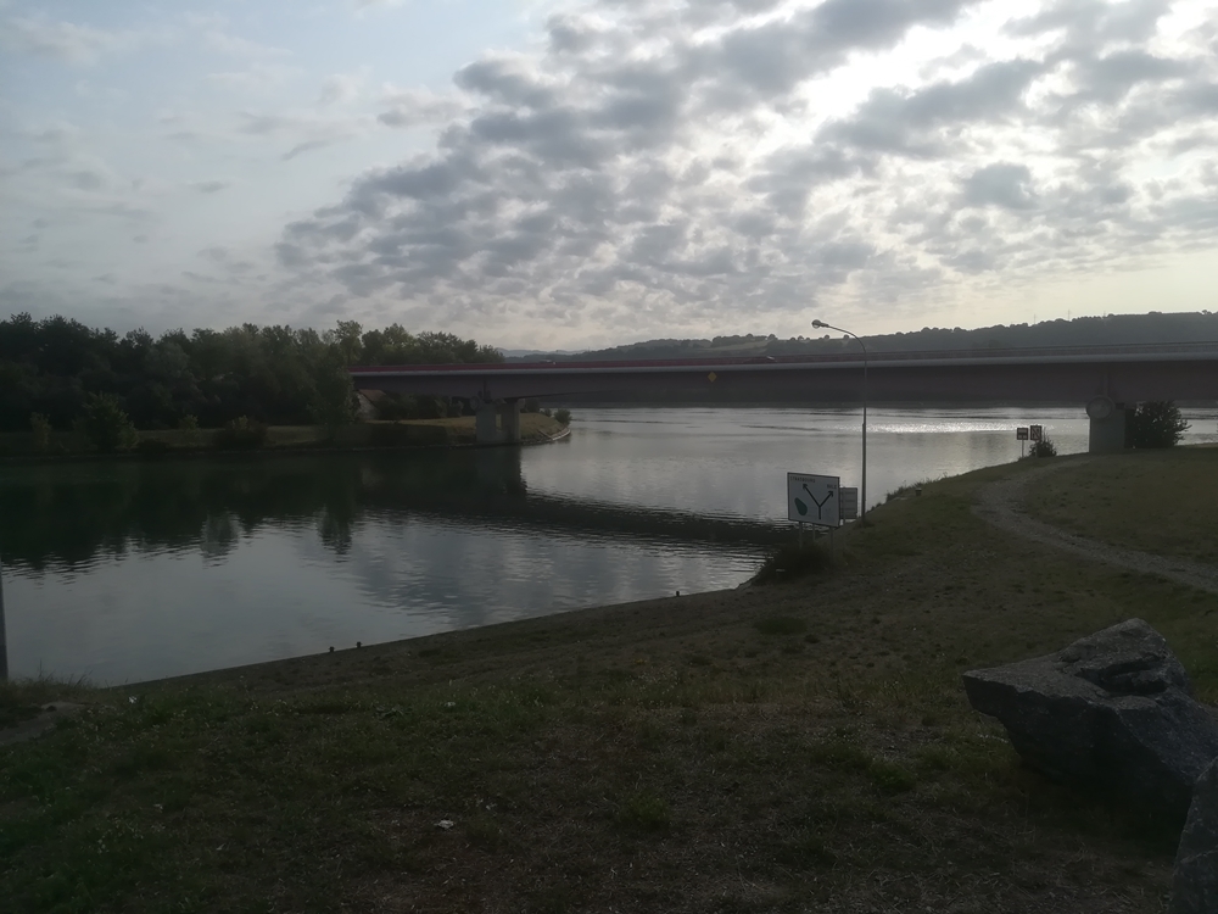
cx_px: 609
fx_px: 915
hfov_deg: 67.3
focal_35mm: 26
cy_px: 457
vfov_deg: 53.1
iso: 50
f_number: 2.2
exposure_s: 1/2114
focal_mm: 3.83
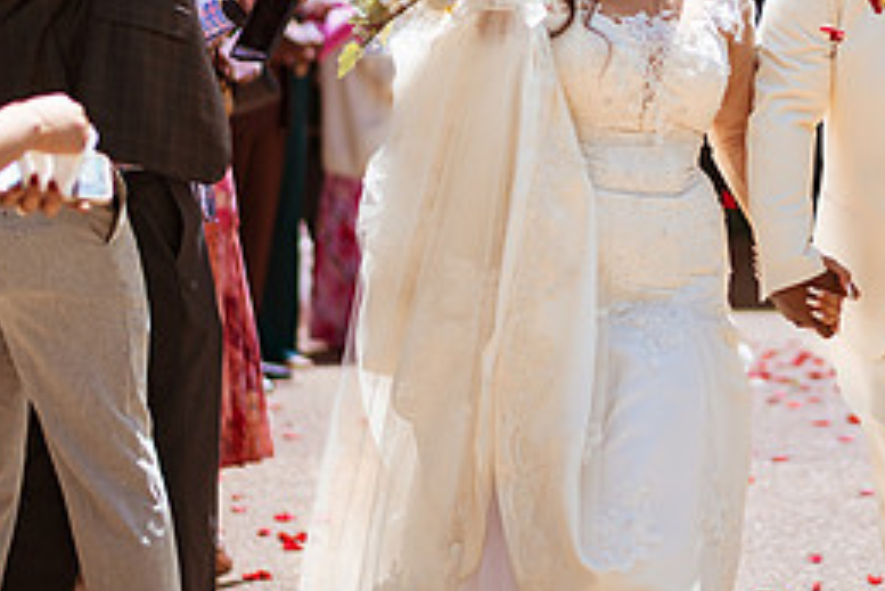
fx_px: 3197
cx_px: 779
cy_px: 114
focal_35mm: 130
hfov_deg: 15.6
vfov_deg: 10.5
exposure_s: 1/6400
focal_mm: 58
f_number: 1.4
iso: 100
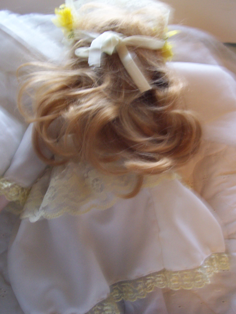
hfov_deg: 38.7
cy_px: 157
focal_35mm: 37
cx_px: 118
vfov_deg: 50.1
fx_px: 336
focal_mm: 5.6
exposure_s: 1/10
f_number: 2.8
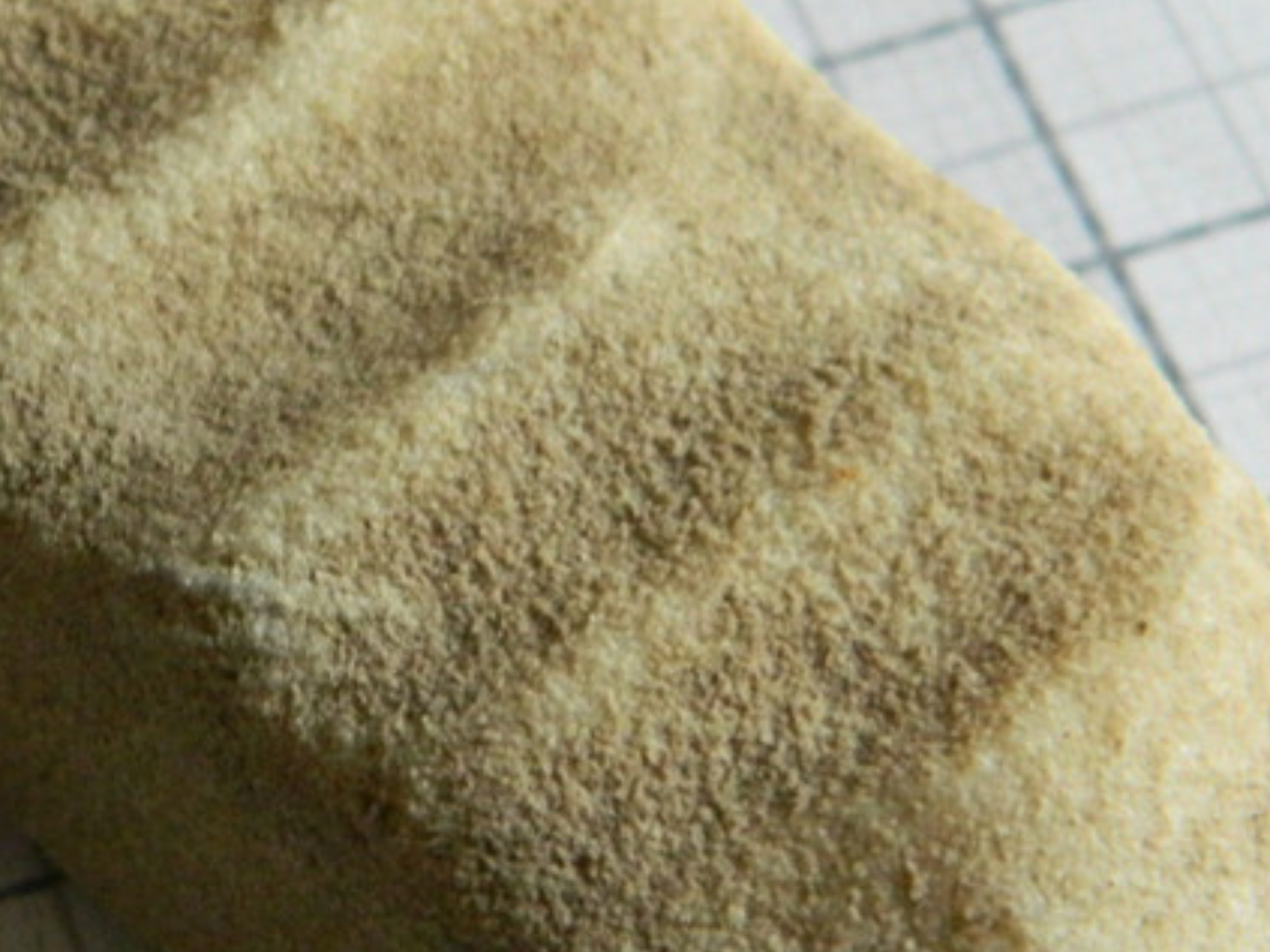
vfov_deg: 7.0
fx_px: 7776
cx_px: 224
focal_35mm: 212
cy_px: 357
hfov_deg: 9.3
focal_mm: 15.1
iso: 400
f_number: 4.2
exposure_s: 1/40
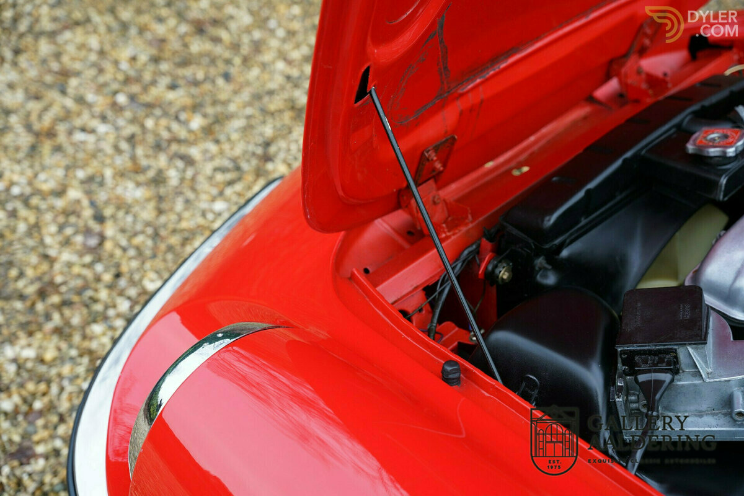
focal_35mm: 50
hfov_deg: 40.0
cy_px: 248
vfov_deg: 27.3
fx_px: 1023
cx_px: 372
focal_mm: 49.5
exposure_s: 1/160
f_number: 4
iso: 250
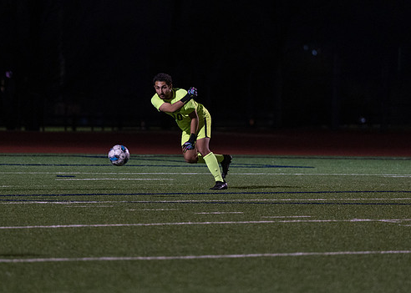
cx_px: 202
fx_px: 4130
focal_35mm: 354
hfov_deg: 5.7
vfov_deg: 4.1
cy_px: 110
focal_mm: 200
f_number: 2.8
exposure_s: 1/1000
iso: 2500
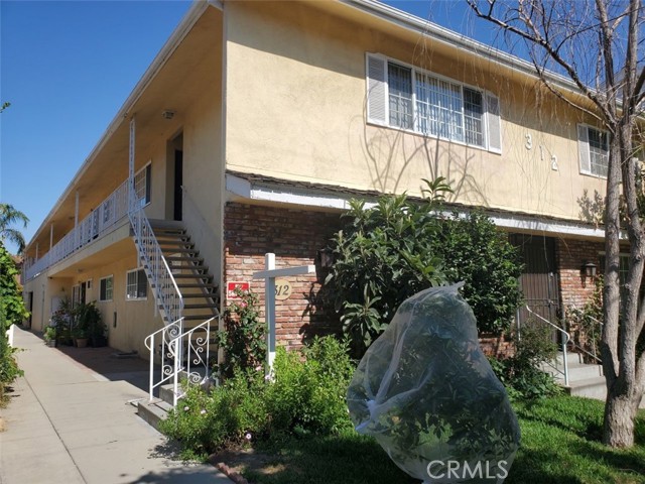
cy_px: 242
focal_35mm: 26
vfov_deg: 53.1
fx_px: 484
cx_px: 322
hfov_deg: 67.3
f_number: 2.4
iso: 50
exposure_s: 1/2016
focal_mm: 4.3
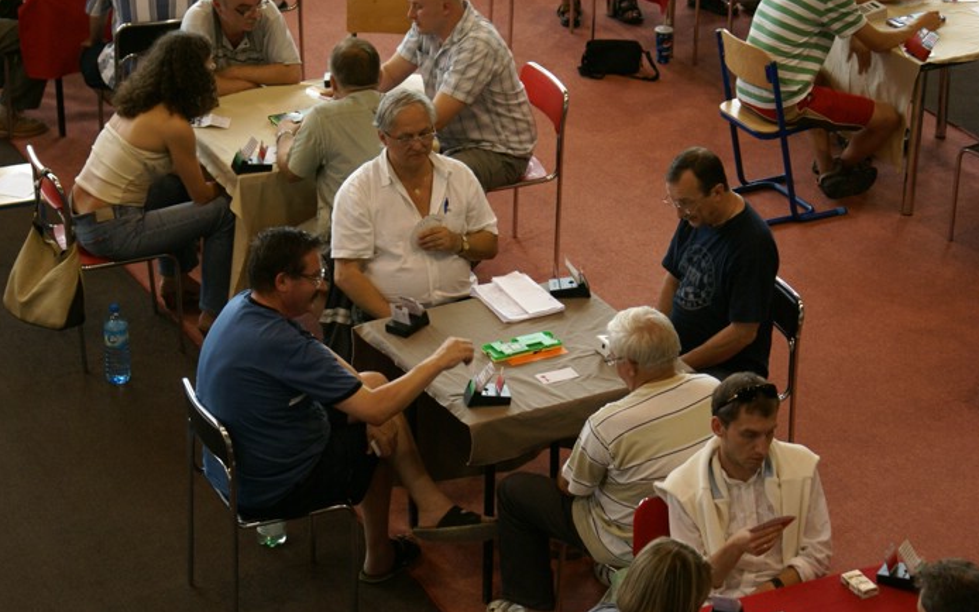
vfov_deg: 12.1
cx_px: 490
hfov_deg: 19.3
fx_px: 2882
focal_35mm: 108
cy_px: 300
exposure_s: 1/50
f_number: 5.6
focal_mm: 70
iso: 400
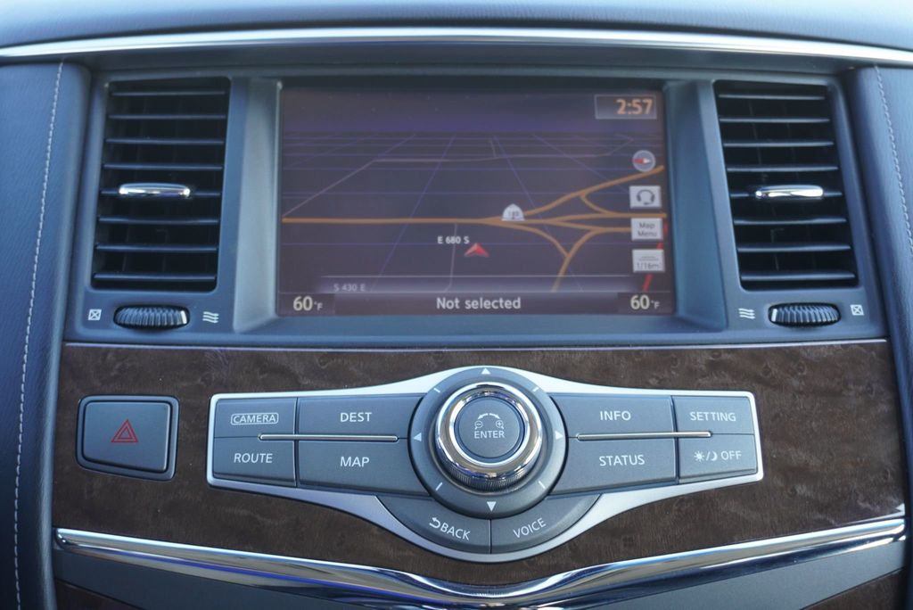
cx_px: 456
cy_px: 305
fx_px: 1104
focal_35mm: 44
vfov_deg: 30.9
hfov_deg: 44.9
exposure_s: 1/60
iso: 320
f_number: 4.5
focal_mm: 29
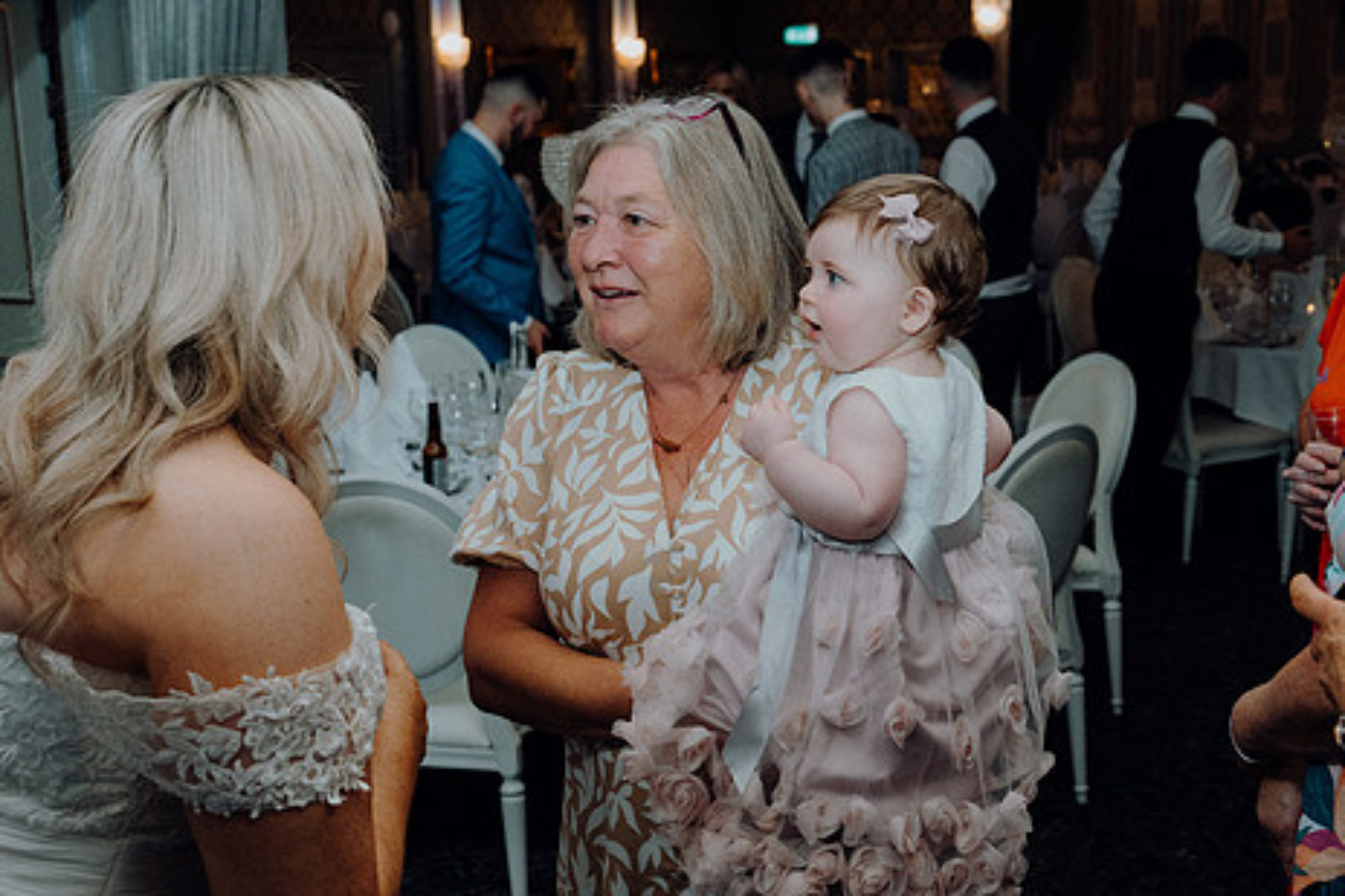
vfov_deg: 26.9
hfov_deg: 39.6
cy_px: 515
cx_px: 725
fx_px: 1867
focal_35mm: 50
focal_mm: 40
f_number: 5
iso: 2500
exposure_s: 1/160
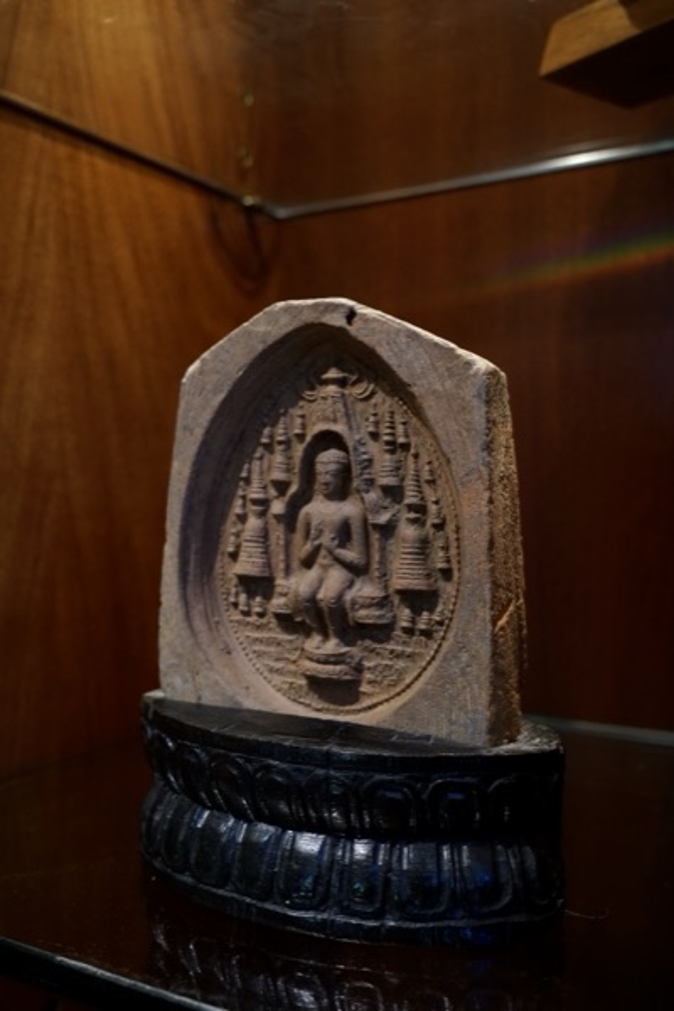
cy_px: 506
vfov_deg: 54.4
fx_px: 983
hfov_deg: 37.9
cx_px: 337
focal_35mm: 35
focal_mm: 35
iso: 2000
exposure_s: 1/80
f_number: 6.3
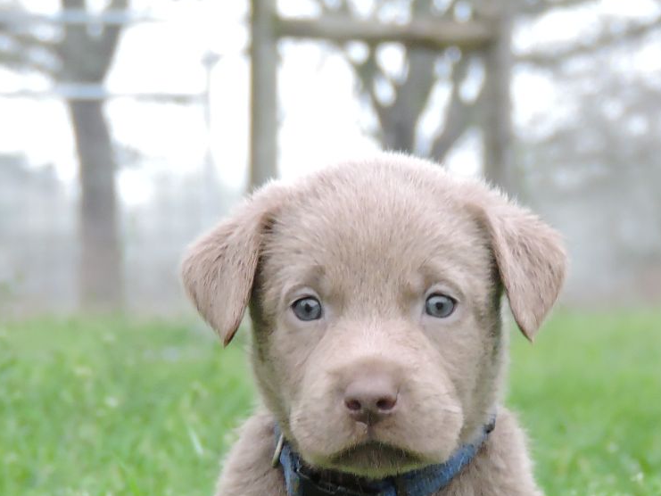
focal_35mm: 367
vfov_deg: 4.1
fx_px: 7009
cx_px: 339
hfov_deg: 5.4
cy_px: 328
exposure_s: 1/60
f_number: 4.5
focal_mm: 30.3
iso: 800
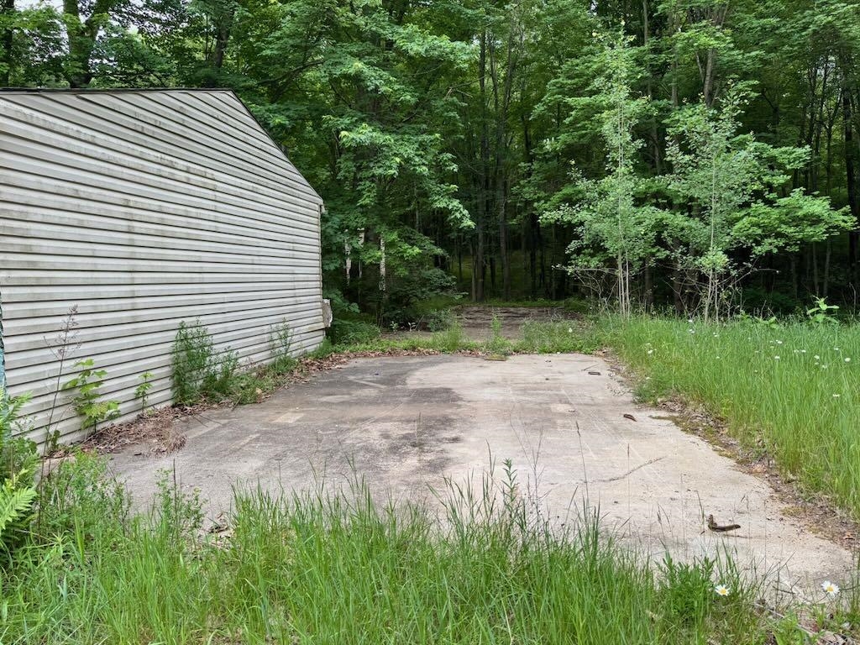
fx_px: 596
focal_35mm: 24
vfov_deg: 56.8
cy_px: 322
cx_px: 430
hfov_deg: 71.6
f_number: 1.78
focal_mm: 6.76
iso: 80
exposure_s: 1/280
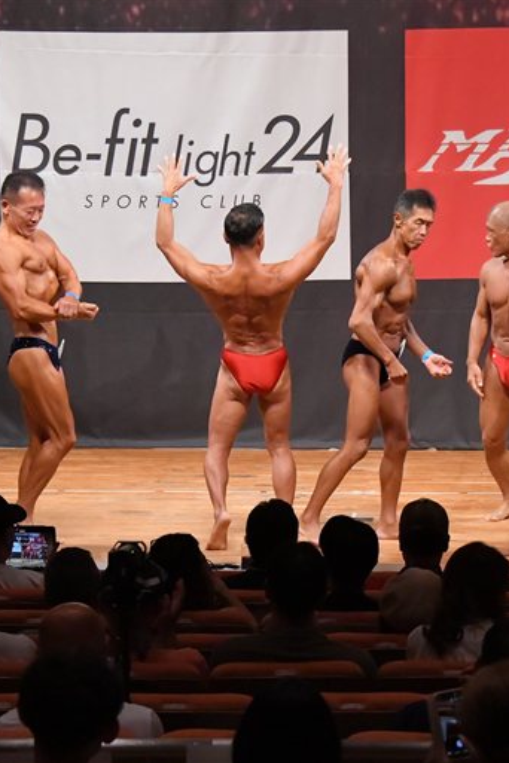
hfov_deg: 6.2
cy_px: 382
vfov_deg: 9.3
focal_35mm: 222
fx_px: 4708
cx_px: 306
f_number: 5.6
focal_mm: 98
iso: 9000
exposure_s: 1/400
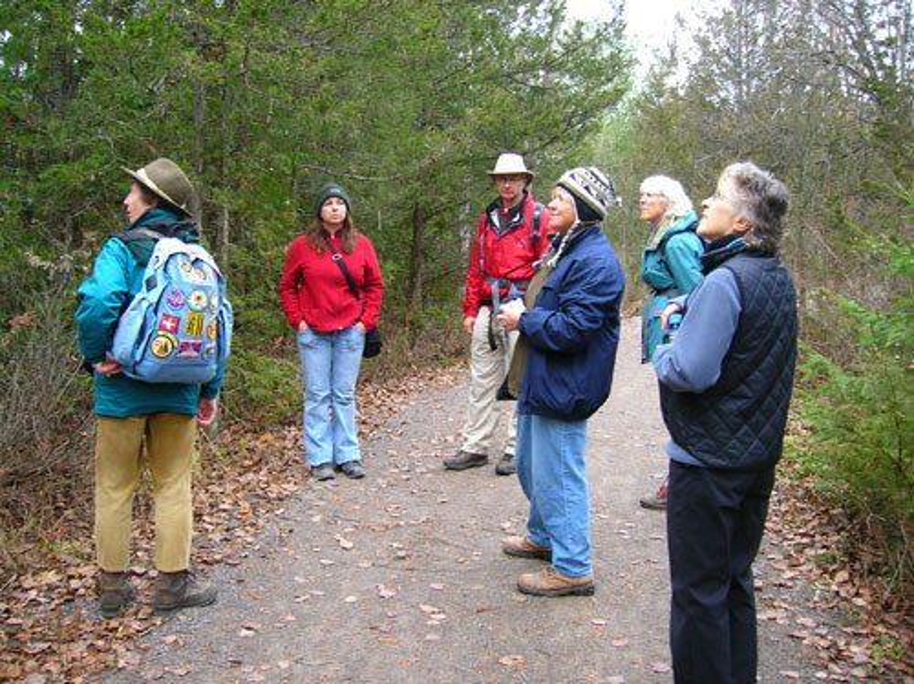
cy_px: 342
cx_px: 457
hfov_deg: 54.0
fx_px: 897
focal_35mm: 34
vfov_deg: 41.7
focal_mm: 5.7
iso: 50
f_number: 2.9
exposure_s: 1/34.7
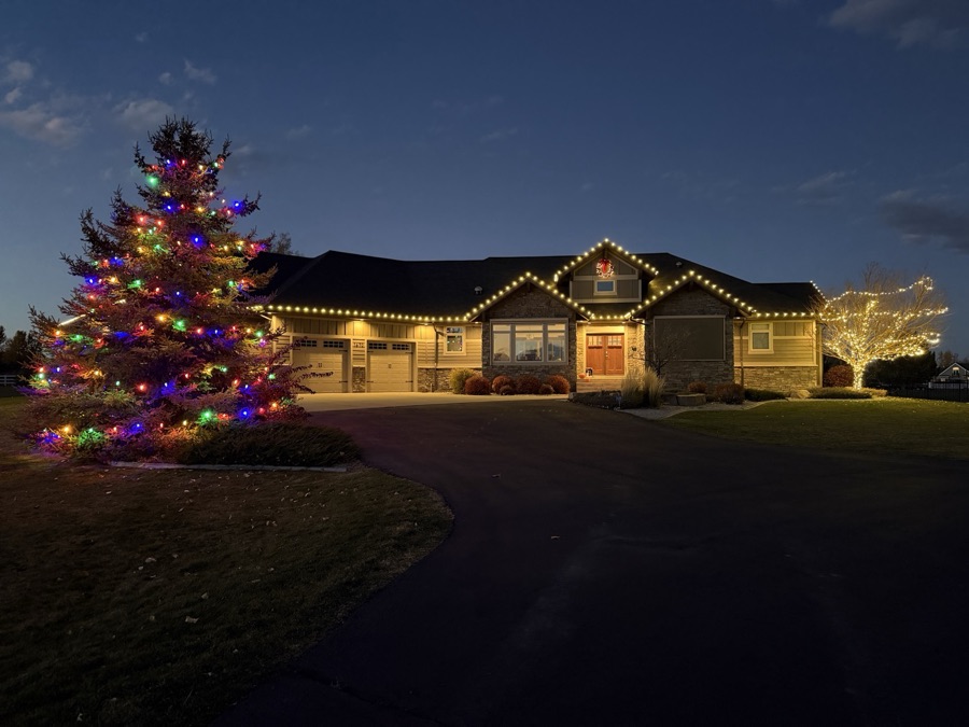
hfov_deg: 71.6
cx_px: 484
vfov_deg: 56.8
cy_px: 364
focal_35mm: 24
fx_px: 672
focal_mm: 6.76
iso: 1250
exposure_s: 1/30
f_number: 1.78
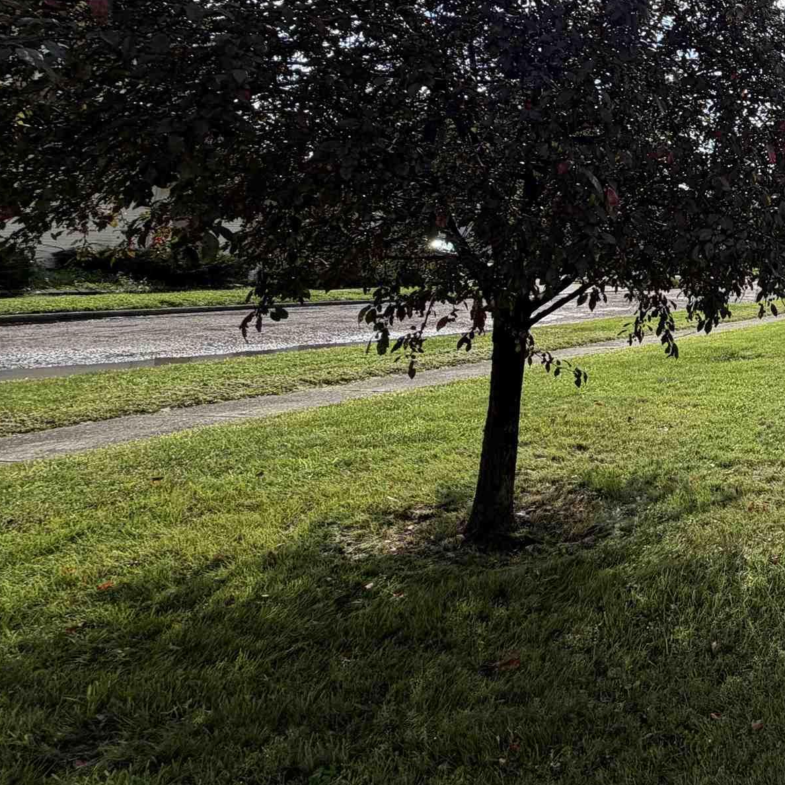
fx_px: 821
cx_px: 985
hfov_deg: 36.5
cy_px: 184
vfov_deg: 48.8
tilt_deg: +5.7
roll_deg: -2.1
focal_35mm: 32
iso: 20
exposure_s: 1/1235
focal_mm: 2.22
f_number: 2.2
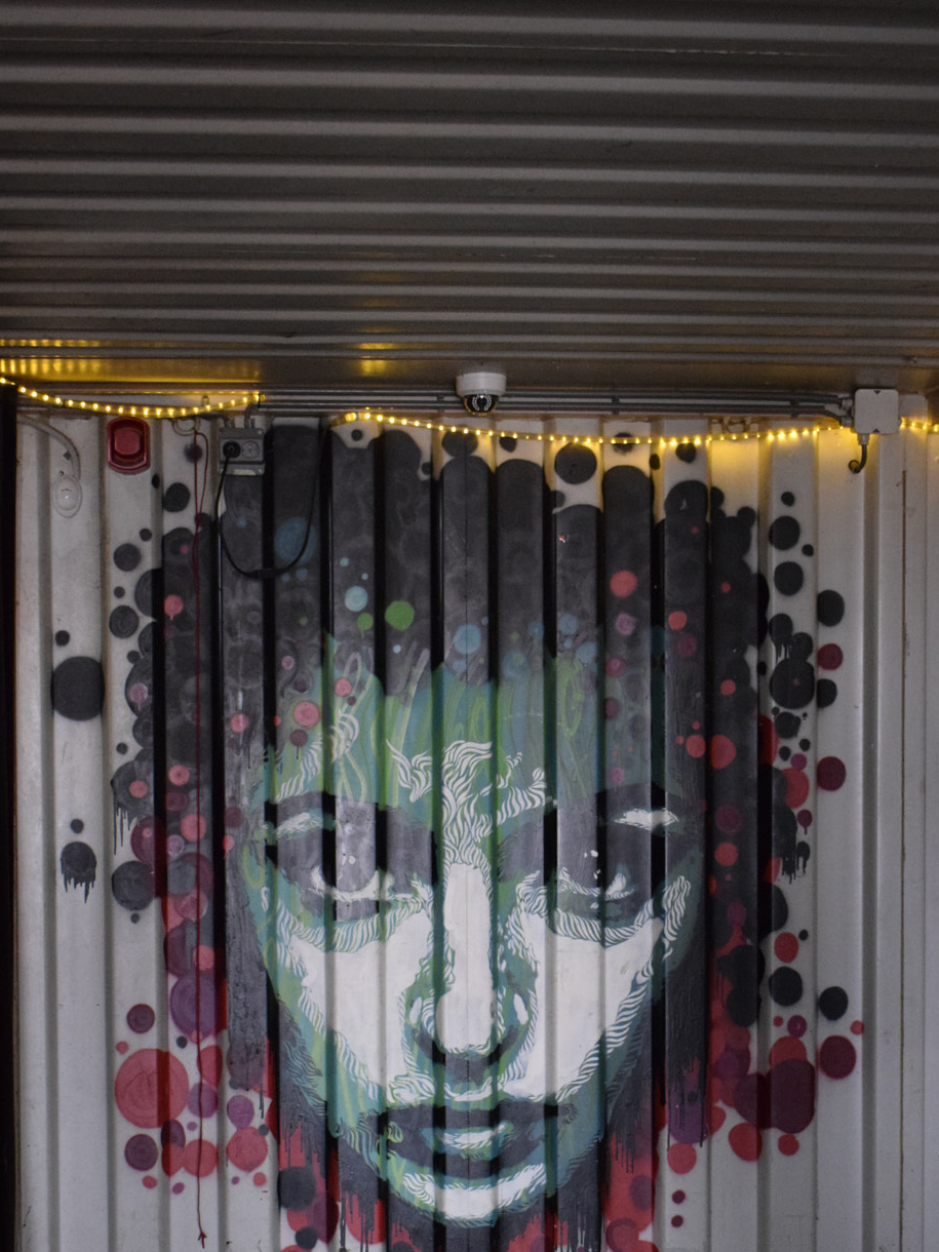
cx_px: 412
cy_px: 788
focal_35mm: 59
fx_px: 2121
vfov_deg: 32.7
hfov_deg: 25.0
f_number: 4.2
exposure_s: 1/60
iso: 4000
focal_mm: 31
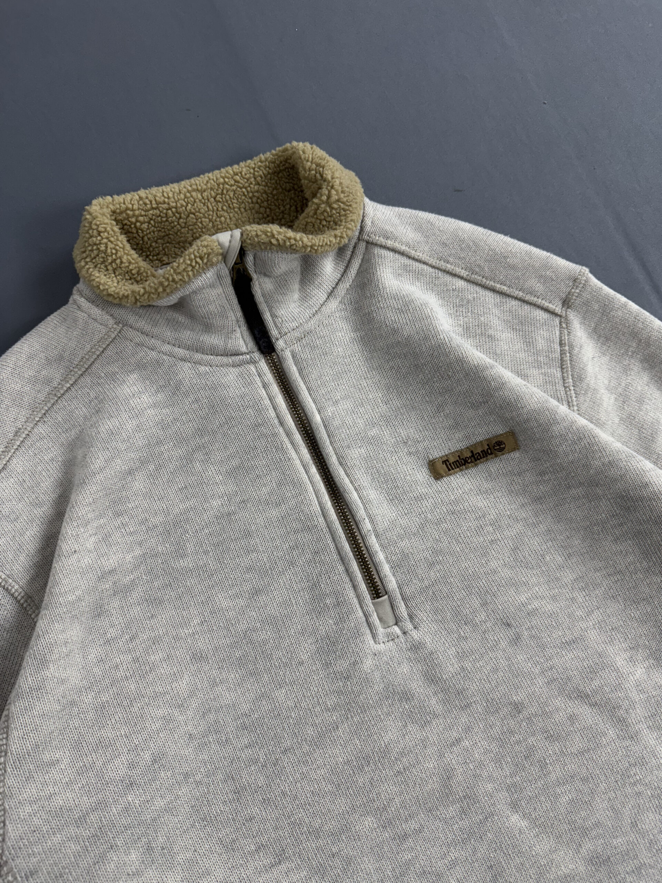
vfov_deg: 71.6
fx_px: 612
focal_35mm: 24
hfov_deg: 56.8
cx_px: 331
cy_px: 442
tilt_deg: -76.4
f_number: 1.78
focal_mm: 6.76
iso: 100
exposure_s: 1/120
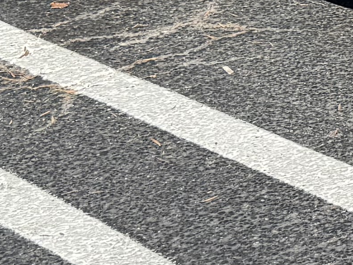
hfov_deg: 10.2
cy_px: -107
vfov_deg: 8.4
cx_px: 791
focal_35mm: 174
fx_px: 1774
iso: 80
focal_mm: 6.76
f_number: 1.78
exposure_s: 1/2801
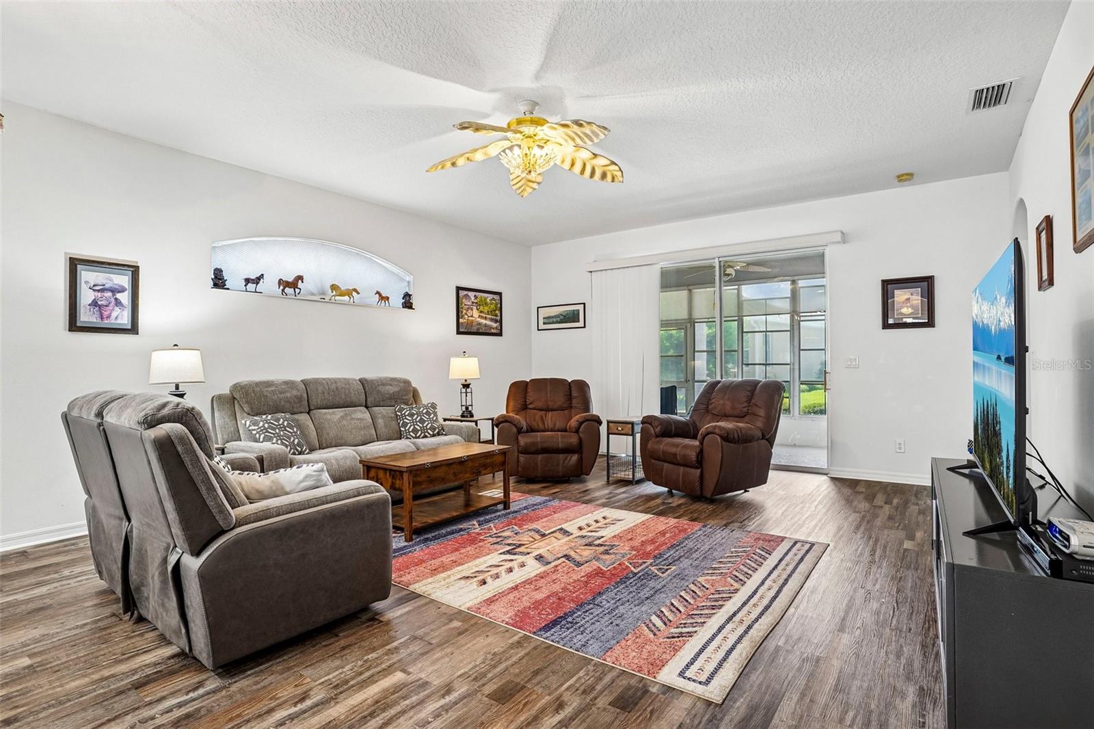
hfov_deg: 90.0
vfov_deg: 67.4
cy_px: 364
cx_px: 547
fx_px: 547
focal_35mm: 18
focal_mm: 18
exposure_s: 1/5
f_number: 9
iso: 400
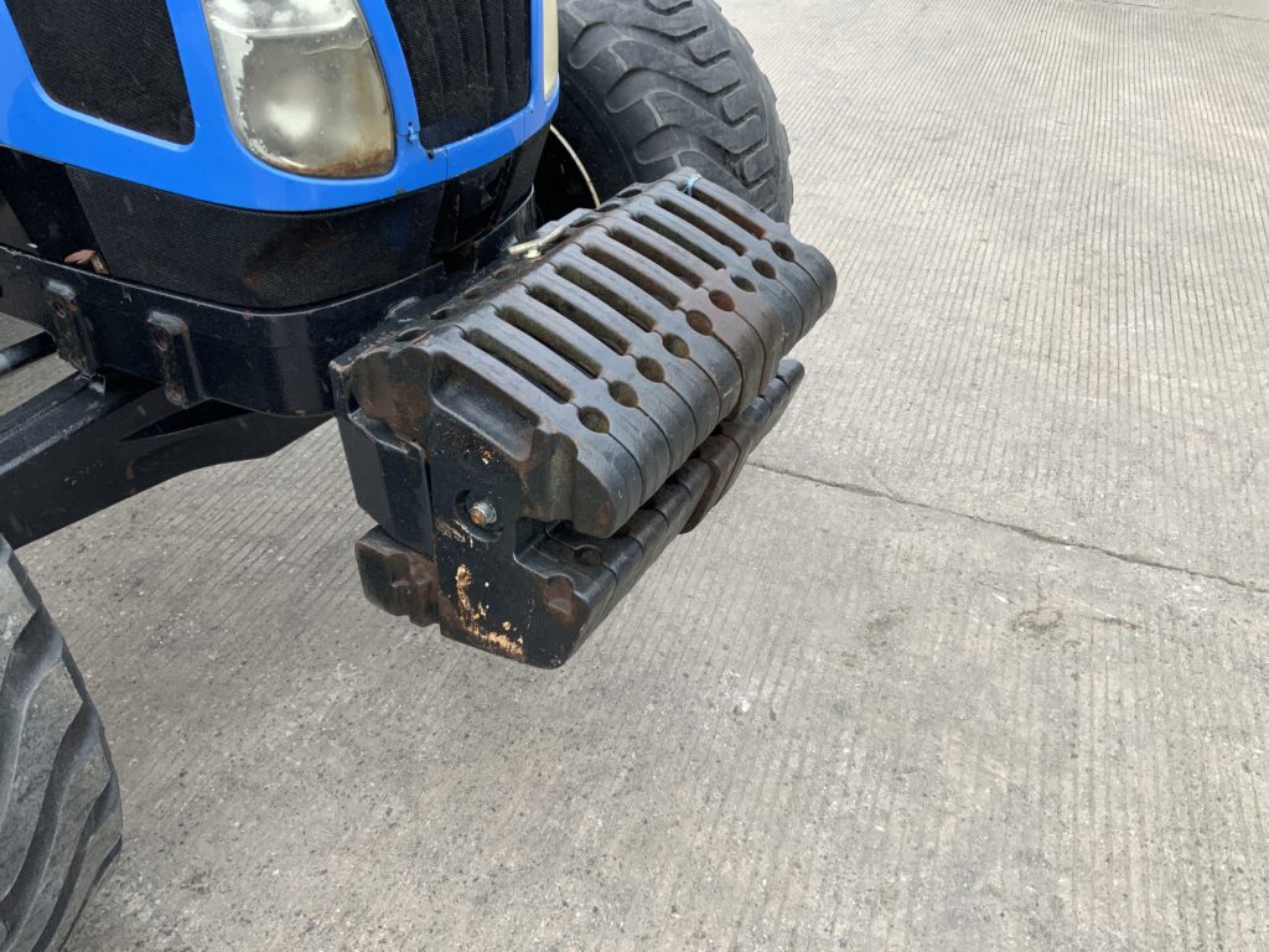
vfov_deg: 48.2
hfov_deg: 61.7
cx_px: 634
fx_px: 1063
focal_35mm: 29
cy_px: 476
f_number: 1.8
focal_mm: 3
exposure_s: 1/415
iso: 16
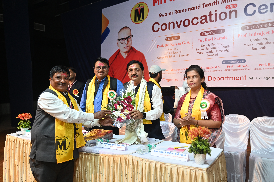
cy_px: 91
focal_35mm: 30
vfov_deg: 44.2
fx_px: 224
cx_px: 137
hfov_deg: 62.8
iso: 1250
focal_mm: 29.5
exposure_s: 1/125
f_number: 4
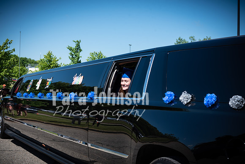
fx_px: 340
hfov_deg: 39.6
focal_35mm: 50
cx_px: 122
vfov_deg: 27.0
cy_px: 82
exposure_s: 1/400
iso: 180
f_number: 8
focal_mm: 50
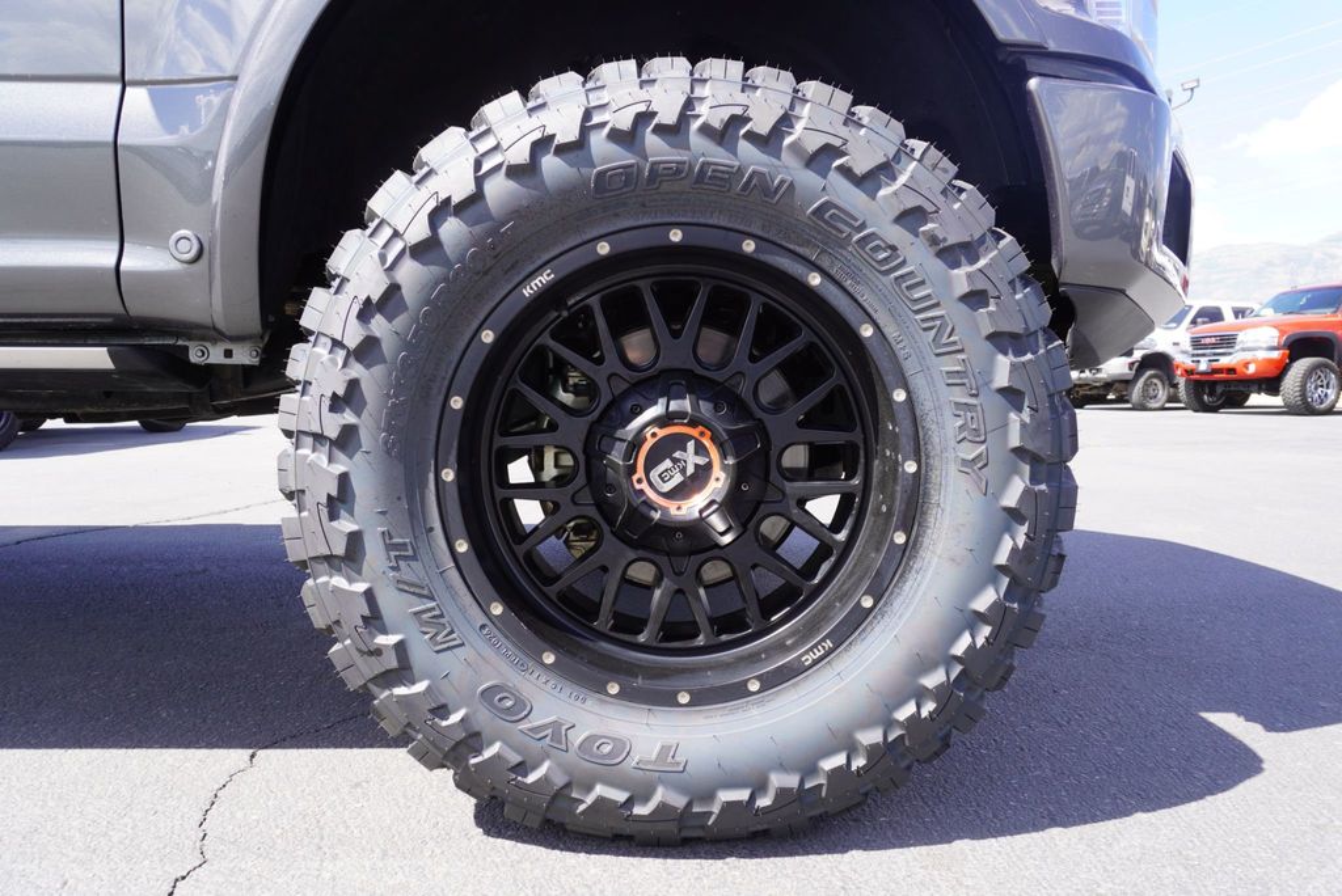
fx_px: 895
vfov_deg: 53.2
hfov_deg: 73.7
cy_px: 448
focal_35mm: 24
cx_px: 671
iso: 100
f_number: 6.3
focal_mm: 16
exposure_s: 1/100
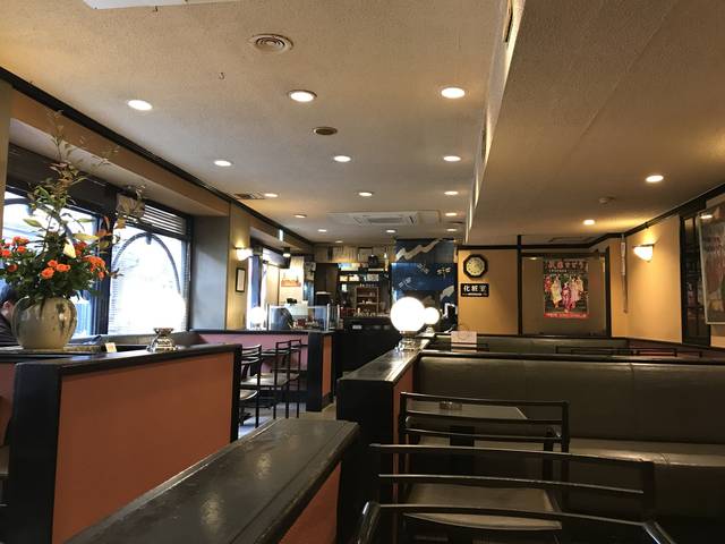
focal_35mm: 28
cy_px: 272
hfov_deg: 63.4
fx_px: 586
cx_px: 362
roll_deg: +0.4
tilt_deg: +5.0
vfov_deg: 49.7
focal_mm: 3.99
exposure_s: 1/13
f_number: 1.8
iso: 100
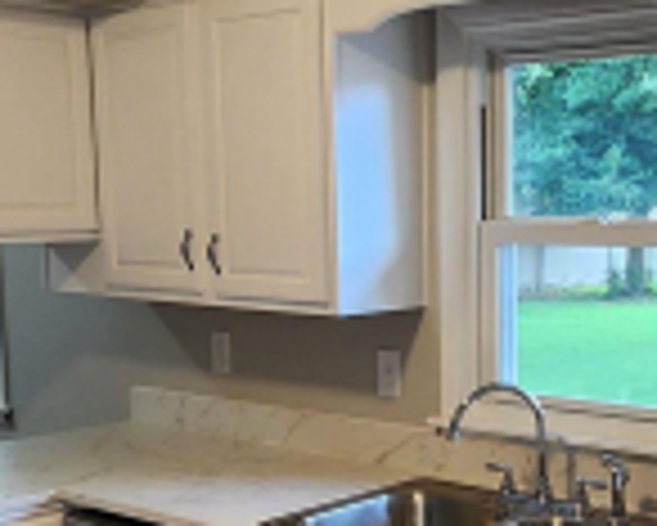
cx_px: 547
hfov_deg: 31.4
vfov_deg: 25.9
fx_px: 1129
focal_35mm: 58
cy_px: 396
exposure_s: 1/60
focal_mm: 2.2
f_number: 2.2
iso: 160
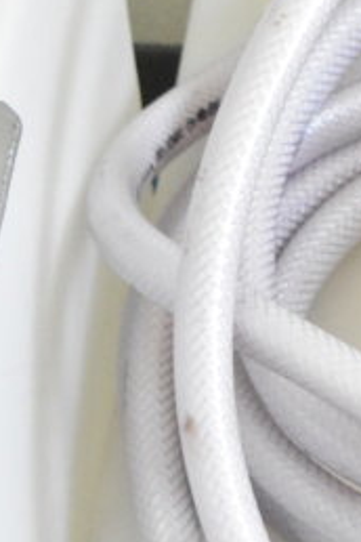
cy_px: 430
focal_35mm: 245
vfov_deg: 8.4
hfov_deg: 5.5
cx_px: 592
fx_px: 3685
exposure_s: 1/160
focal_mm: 46
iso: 6400
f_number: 6.3
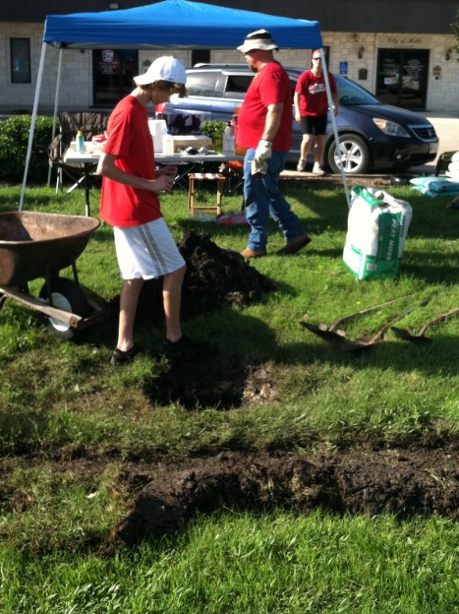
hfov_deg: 30.2
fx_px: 850
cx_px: 225
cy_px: 205
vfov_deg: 39.2
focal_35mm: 48
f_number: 2.8
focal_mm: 3.85
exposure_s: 1/588
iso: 80
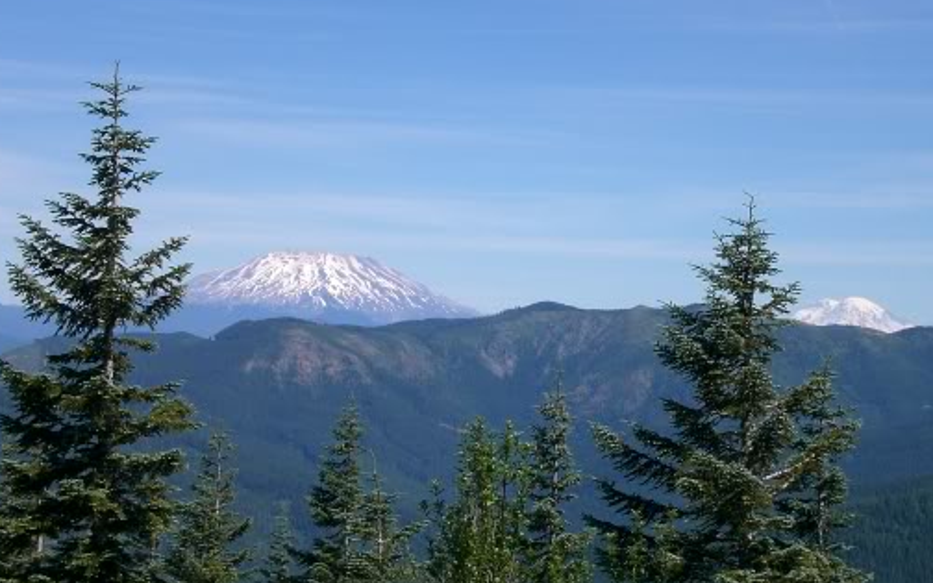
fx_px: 2568
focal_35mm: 101
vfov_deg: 13.0
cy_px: 296
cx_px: 565
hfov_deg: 20.6
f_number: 6.4
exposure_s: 1/320
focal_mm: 12.47
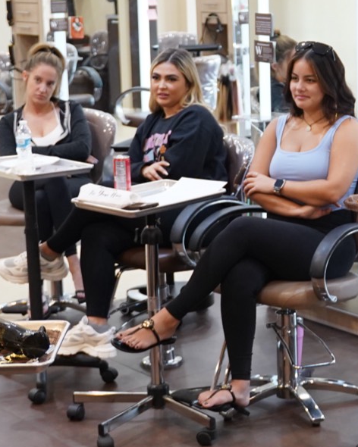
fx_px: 1298
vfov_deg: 19.5
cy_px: 189
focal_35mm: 98
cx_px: 411
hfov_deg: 15.2
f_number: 2.8
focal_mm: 28
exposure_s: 1/200
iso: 2000
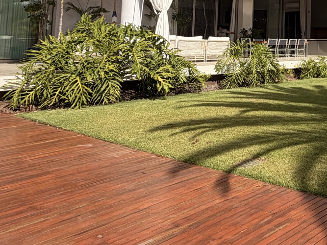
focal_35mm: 42
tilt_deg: +3.8
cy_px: 14
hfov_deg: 36.6
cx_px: 374
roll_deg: -0.2
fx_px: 397
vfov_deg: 32.2
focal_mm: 2.22
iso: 20
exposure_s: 1/770
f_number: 2.2
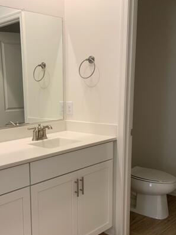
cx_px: 38
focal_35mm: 42
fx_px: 285
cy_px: 139
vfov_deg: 44.6
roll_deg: +1.7
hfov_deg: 33.5
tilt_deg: -10.3
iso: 80
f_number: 1.8
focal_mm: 4.25
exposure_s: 1/60
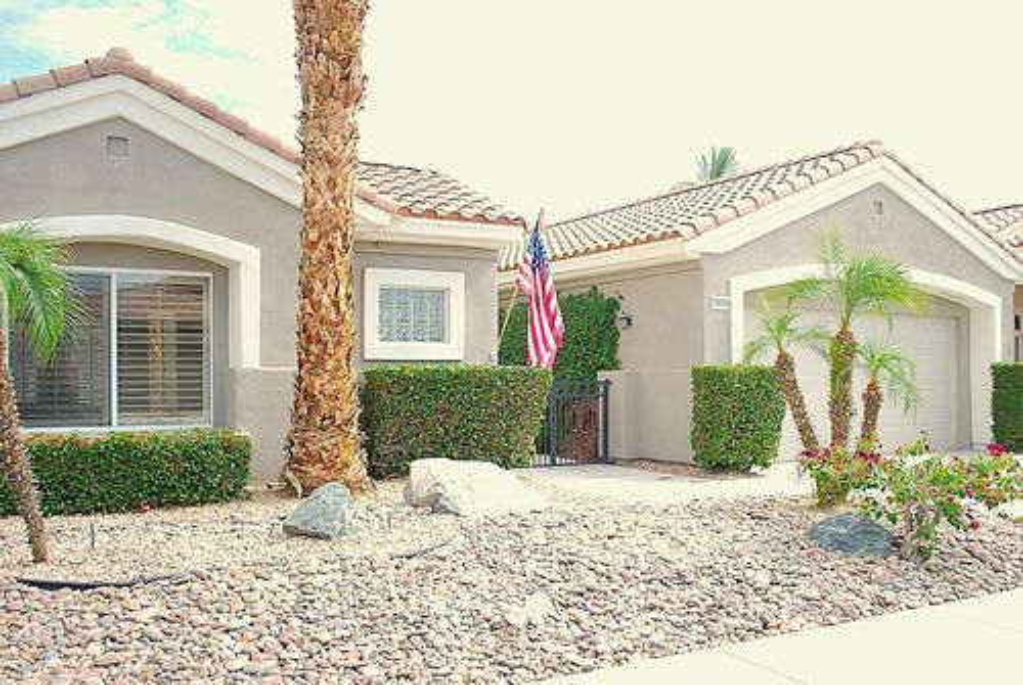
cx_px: 512
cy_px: 342
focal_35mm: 30
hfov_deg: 61.9
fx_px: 854
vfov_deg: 43.7
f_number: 8
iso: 100
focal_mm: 20
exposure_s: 1/250
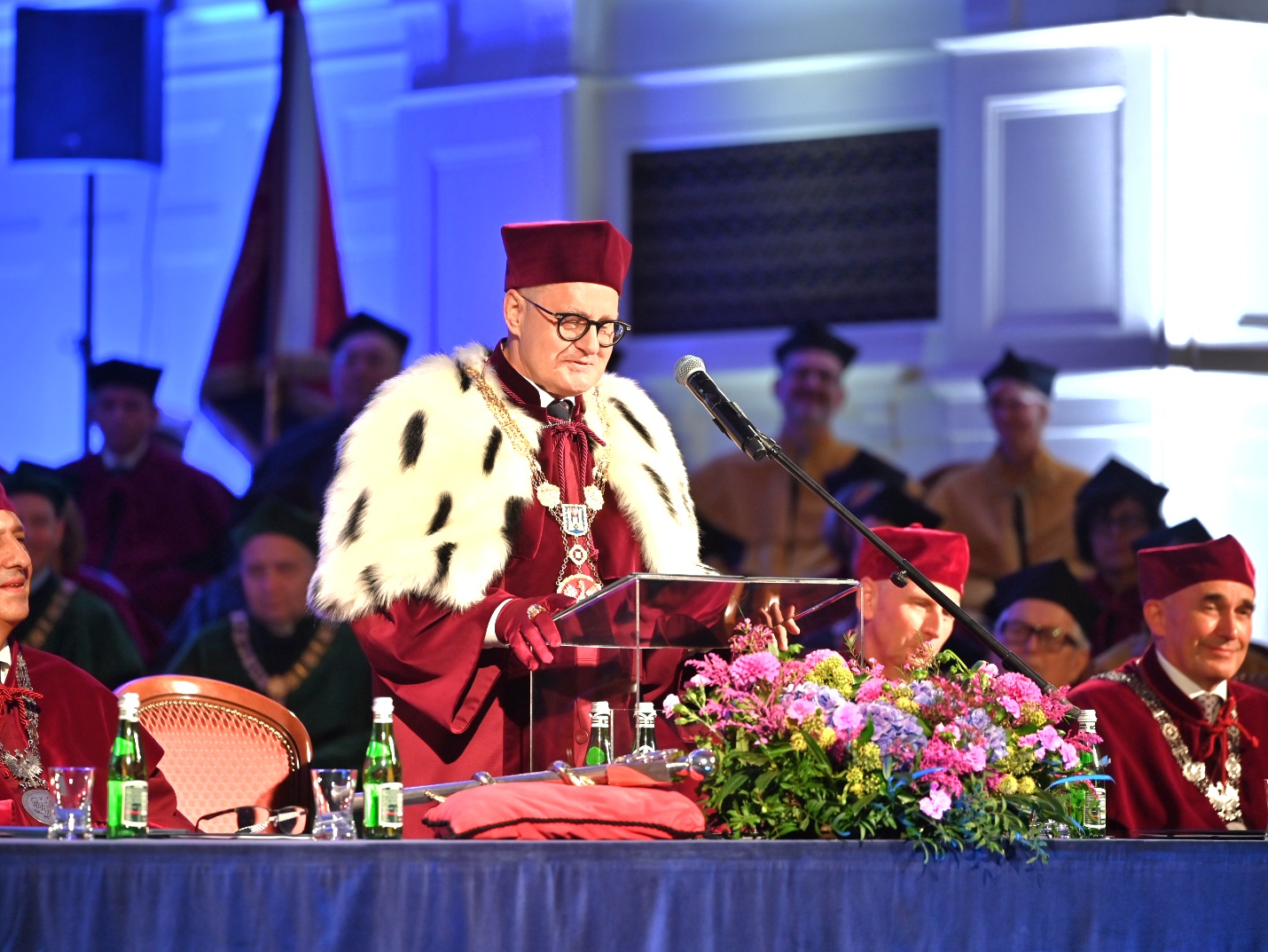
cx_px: 584
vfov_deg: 7.6
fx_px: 7181
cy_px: 474
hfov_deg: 10.1
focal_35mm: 196
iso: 400
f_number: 2.8
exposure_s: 1/125
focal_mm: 180
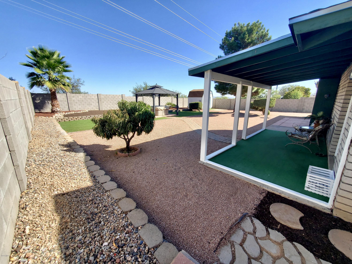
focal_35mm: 13
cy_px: 132
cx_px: 176
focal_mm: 1.8
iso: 50
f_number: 2.2
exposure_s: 1/564
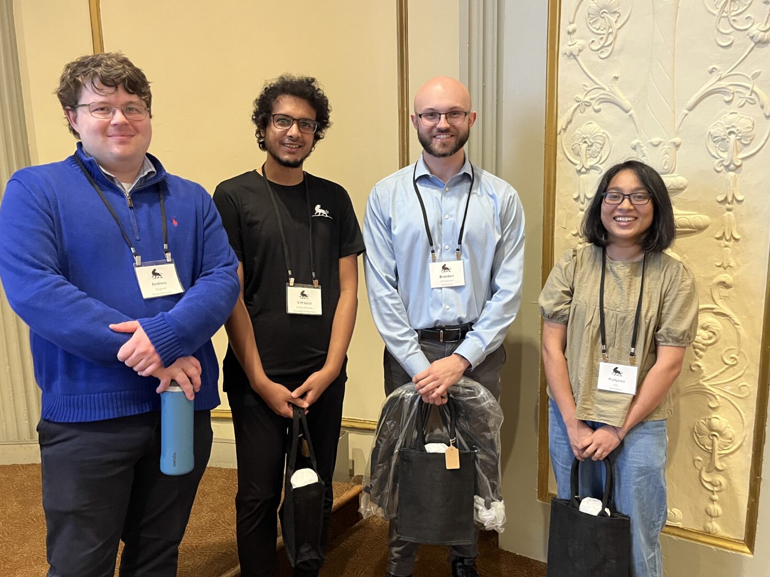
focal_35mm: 29
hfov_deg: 61.6
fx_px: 645
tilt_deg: -10.0
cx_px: 376
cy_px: 300
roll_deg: +1.3
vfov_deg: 48.2
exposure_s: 1/60
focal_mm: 5.1
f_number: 1.6
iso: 500
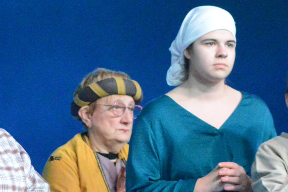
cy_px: 152
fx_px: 4171
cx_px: 279
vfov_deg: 2.6
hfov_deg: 4.0
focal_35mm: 521
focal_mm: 135
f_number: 5.6
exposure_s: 1/160
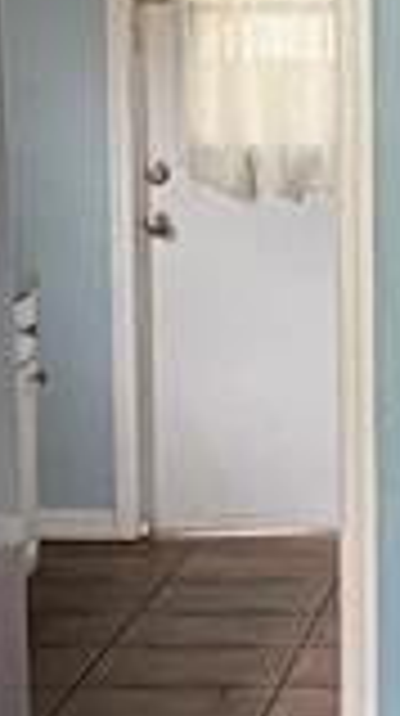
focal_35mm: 183
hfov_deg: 6.5
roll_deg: +0.5
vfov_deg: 11.8
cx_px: 616
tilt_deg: -7.8
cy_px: 432
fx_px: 3464
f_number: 1.8
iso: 125
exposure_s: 1/88
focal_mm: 4.25
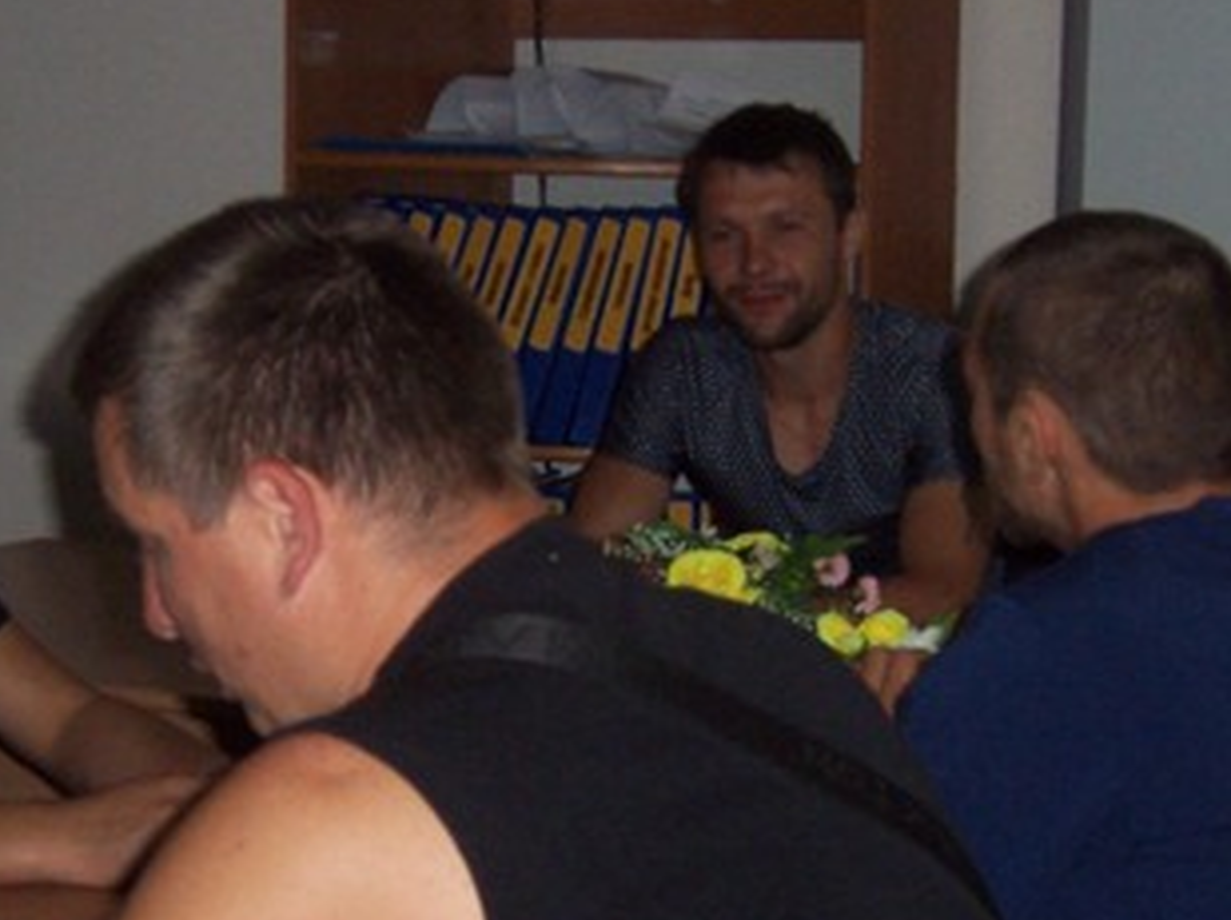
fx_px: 3978
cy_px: 613
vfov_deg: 13.2
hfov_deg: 17.6
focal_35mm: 112
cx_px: 498
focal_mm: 9
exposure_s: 1/60
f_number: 3.6
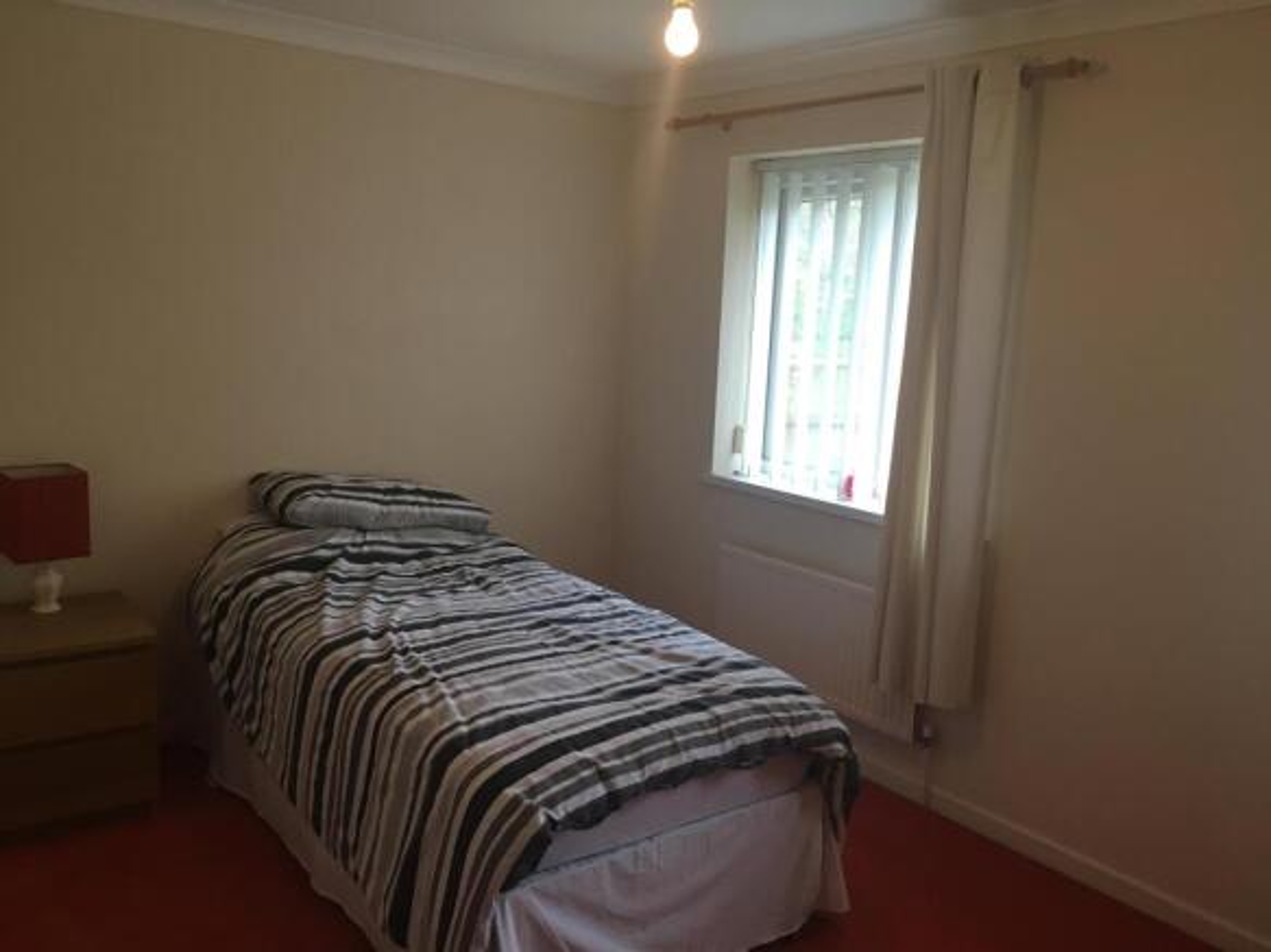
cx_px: 636
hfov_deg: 61.7
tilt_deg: -8.7
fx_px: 1065
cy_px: 476
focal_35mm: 29
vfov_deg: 48.2
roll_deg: -1.6
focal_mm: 4.15
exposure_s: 1/33
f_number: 2.2
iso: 64
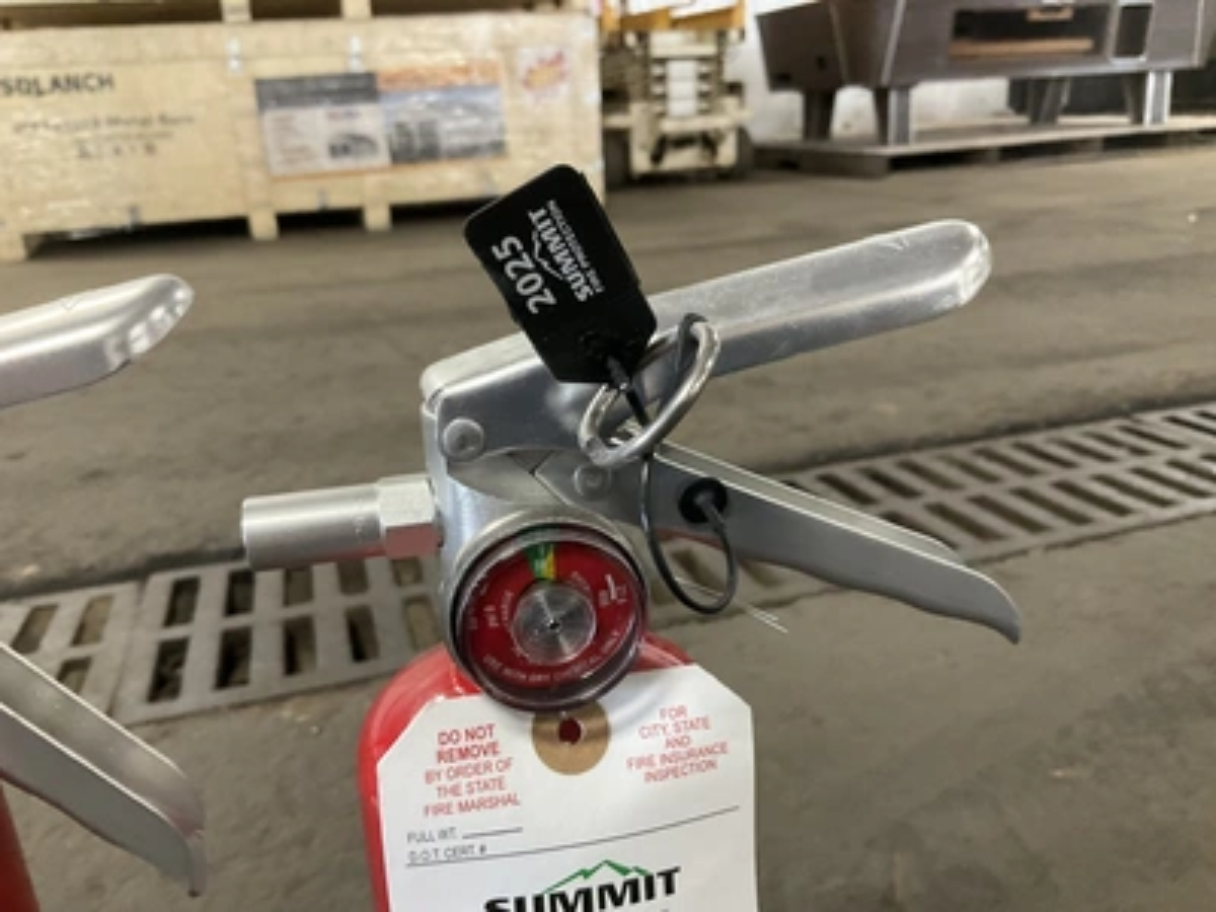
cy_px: 456
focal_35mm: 29
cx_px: 608
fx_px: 1019
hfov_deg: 61.7
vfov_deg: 48.2
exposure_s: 1/60
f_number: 1.8
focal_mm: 3
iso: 250
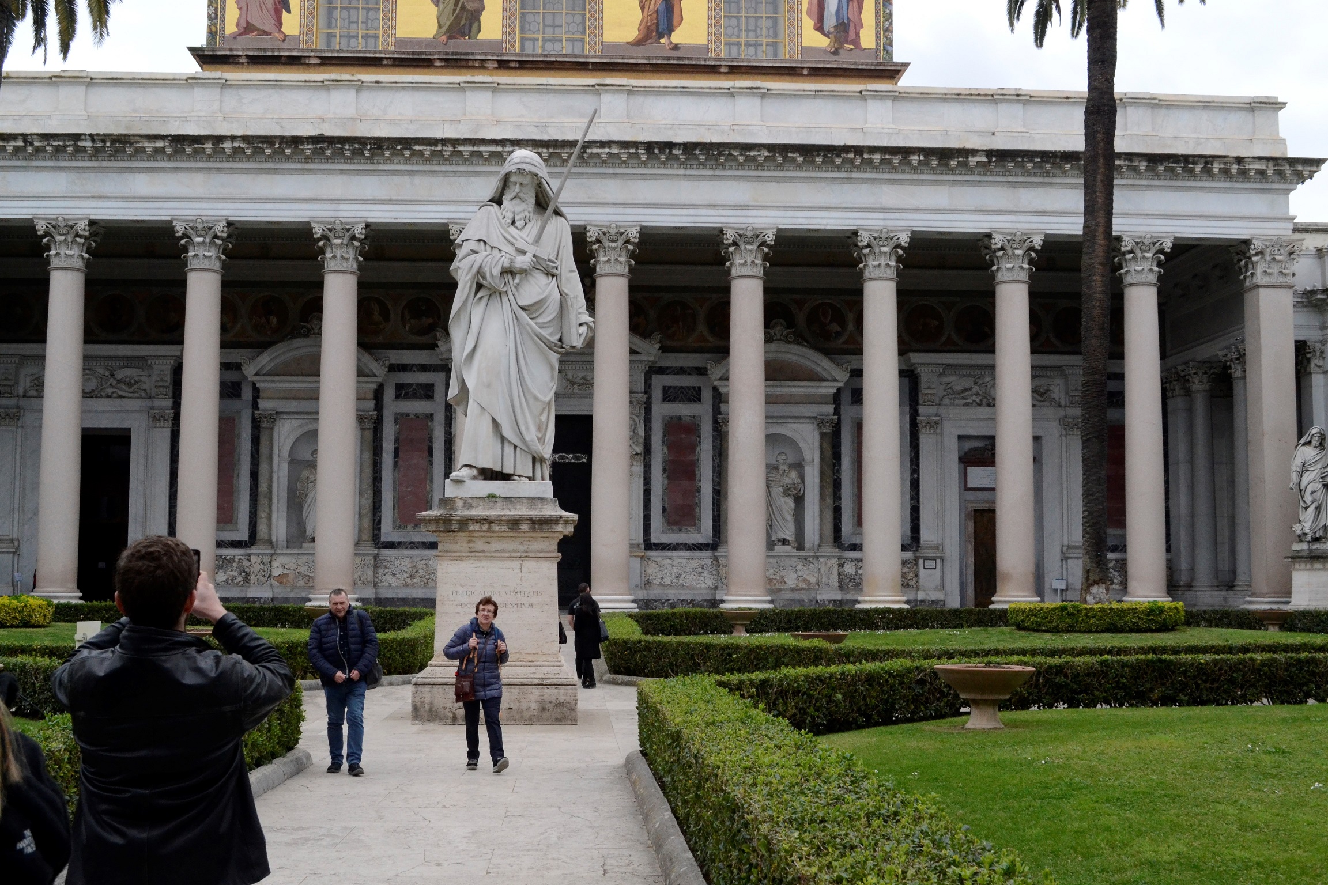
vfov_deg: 34.2
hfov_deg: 49.6
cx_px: 664
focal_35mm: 39
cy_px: 442
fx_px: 1439
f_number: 11
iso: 1600
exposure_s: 1/400
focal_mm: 26
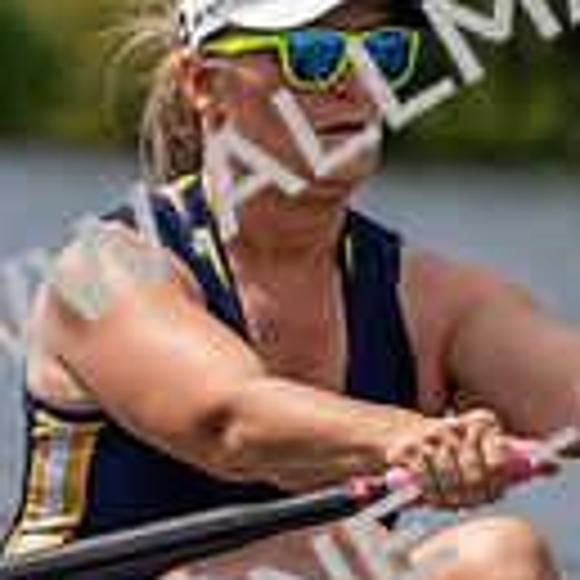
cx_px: 324
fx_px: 14502
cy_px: 470
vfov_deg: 2.3
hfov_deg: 2.3
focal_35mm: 765
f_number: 5.6
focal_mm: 200
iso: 200
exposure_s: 1/1600
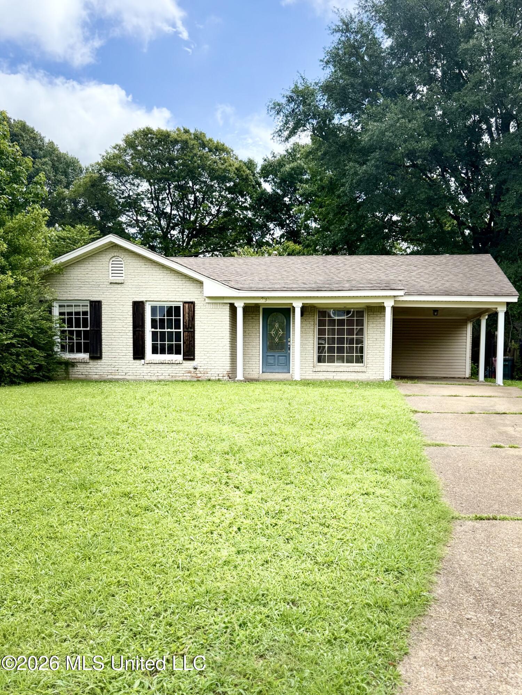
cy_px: 348
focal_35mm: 24
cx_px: 261
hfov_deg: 56.8
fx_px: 483
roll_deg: +1.0
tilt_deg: +0.7
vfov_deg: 71.6
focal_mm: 6.76
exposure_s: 1/4673
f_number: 1.78
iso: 125
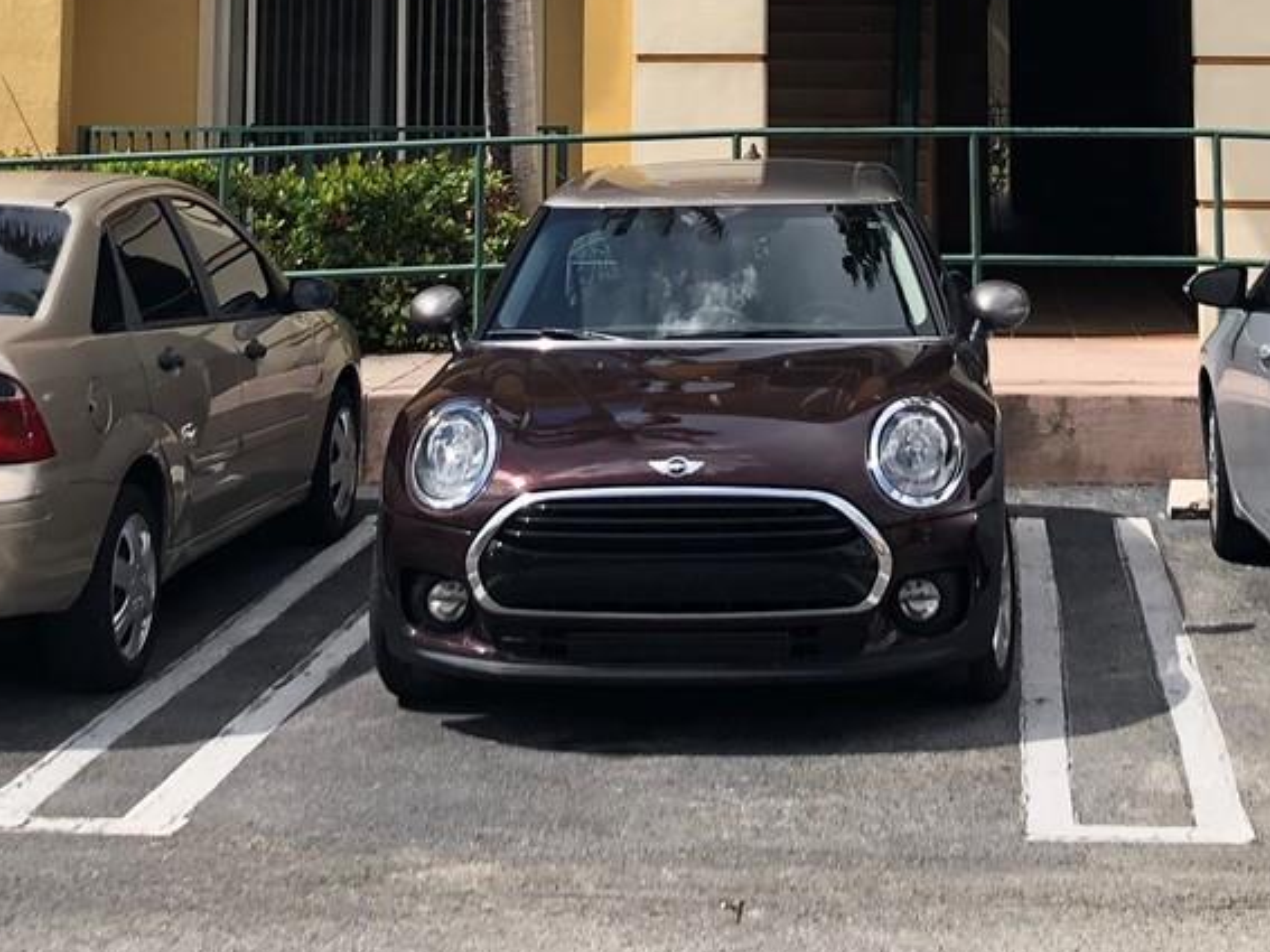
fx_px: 2898
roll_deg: -0.2
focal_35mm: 79
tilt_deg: +4.6
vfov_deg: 17.7
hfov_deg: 24.7
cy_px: -197
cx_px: 753
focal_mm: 3.99
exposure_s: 1/1429
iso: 20
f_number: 1.8
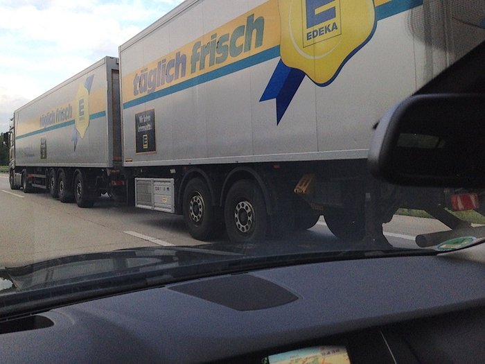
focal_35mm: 33
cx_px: 242
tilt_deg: -6.8
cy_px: 182
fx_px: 462
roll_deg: +2.1
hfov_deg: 55.4
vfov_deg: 42.9
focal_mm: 4.12
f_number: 2.4
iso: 200
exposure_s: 1/1550
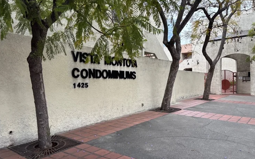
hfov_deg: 66.5
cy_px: 84
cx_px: 128
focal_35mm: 28
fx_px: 195
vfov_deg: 44.5
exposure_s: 1/121
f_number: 1.6
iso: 64
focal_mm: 5.96
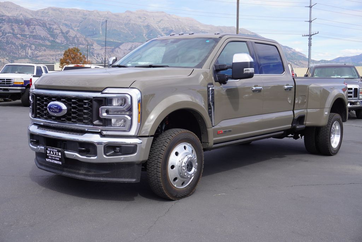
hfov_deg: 44.9
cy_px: 121
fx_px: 438
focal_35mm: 44
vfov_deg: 30.9
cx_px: 181
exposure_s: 1/100
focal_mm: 29
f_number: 9
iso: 100
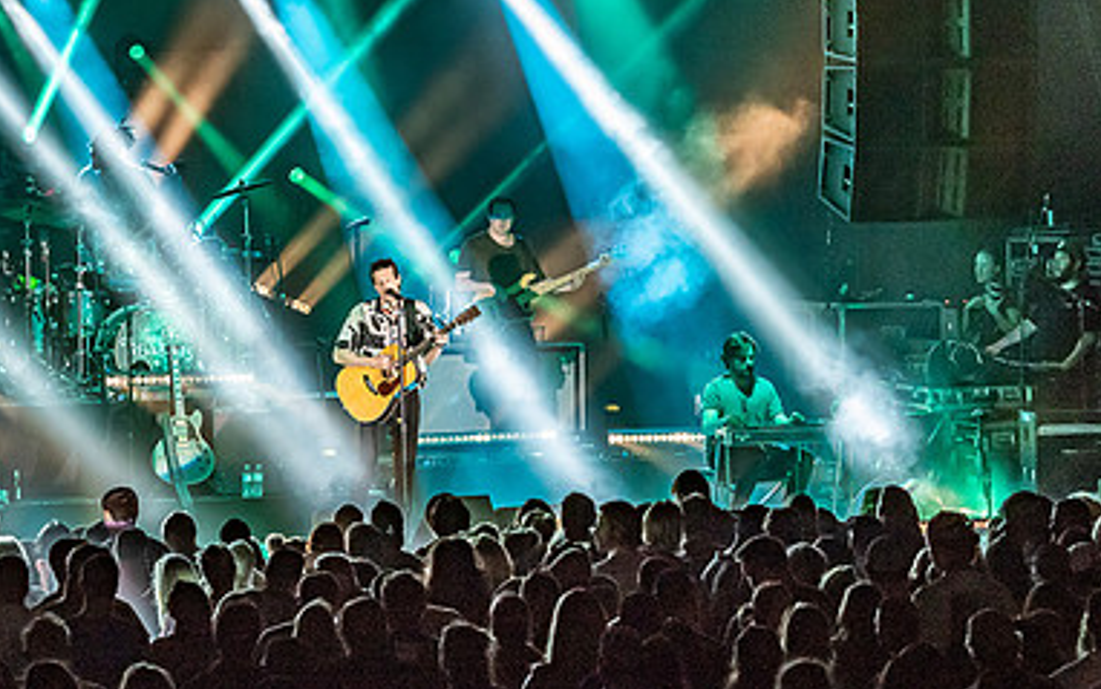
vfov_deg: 4.5
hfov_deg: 7.2
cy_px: 440
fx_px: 8704
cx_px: 506
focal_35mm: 290
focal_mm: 165
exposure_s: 1/160
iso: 2500
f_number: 5.6
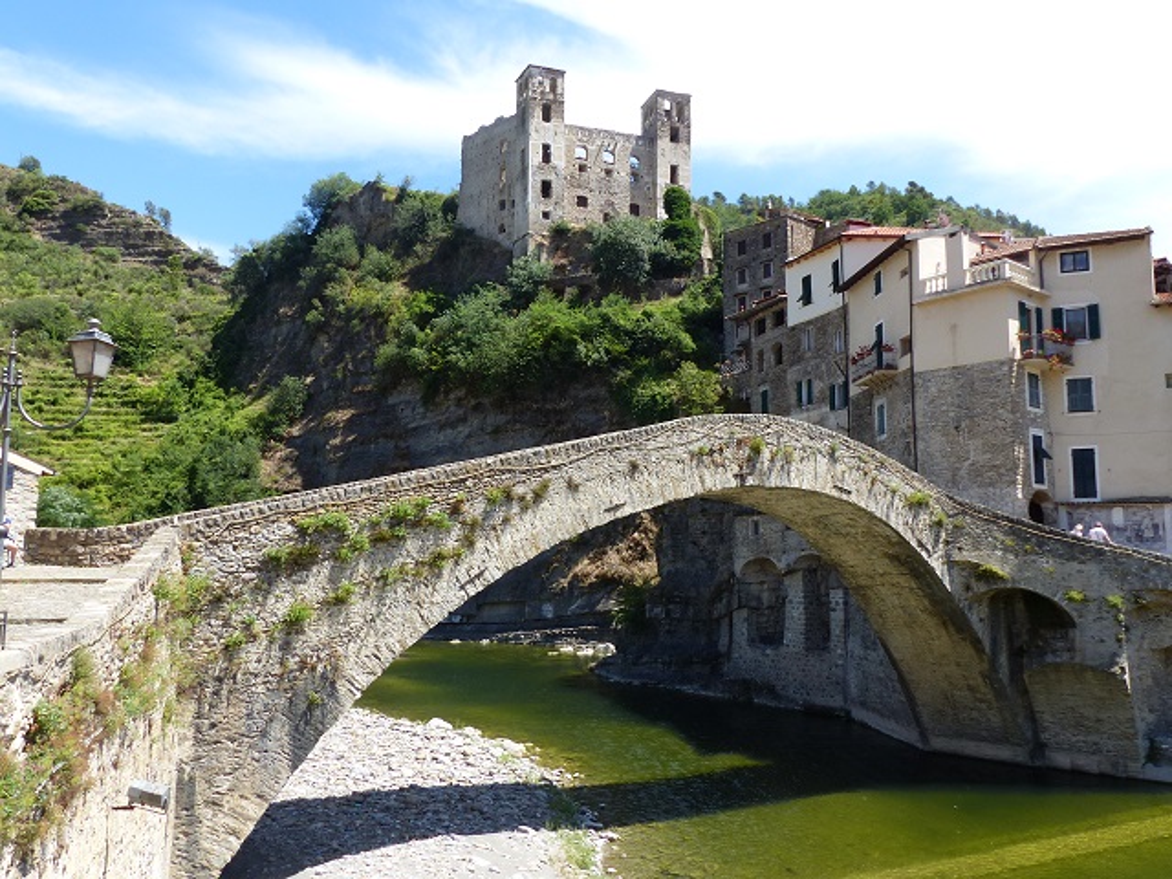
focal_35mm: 28
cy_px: 440
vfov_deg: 49.7
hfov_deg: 63.4
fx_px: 948
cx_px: 586
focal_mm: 5.1
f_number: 4
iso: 100
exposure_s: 1/400
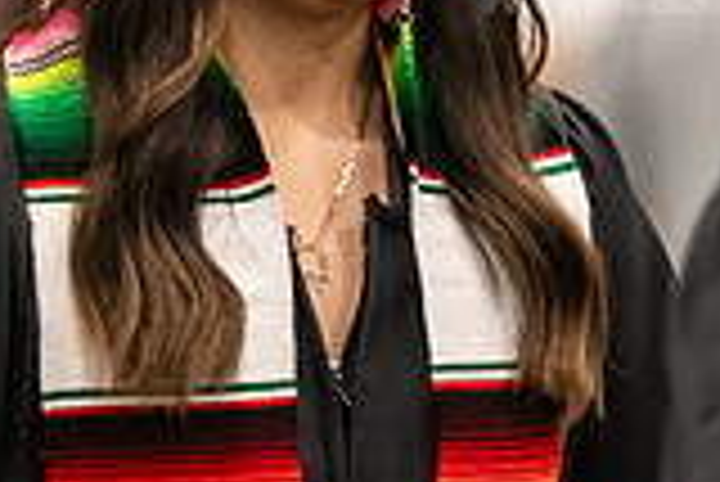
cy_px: 88
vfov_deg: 2.2
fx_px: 12671
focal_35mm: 633
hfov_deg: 3.3
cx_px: 270
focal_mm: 175
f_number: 3.2
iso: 3200
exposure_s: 1/200
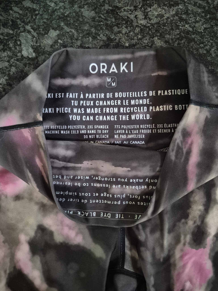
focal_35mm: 23
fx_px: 193
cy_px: 146
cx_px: 109
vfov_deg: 73.9
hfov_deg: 58.9
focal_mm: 5.4
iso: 1600
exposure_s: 1/24
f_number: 1.8
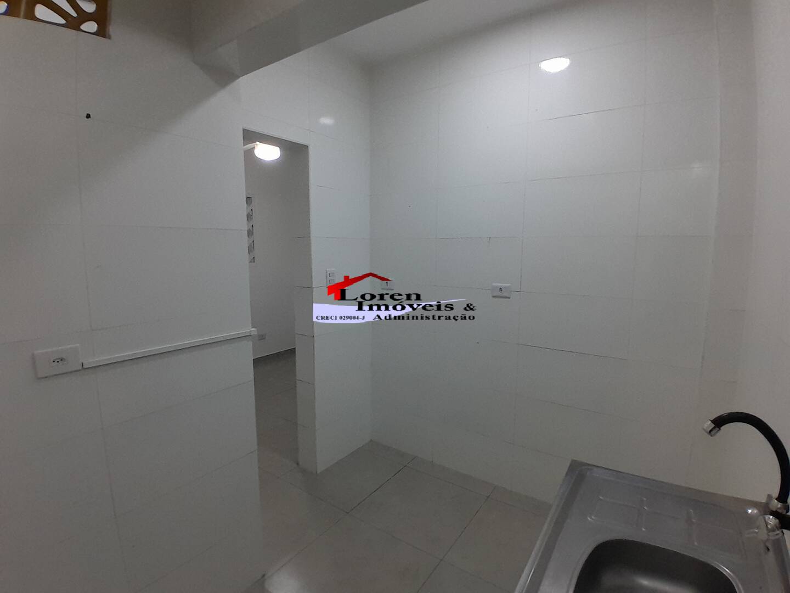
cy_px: 296
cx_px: 395
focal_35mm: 17
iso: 80
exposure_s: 1/40
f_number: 2.2
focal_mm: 1.46
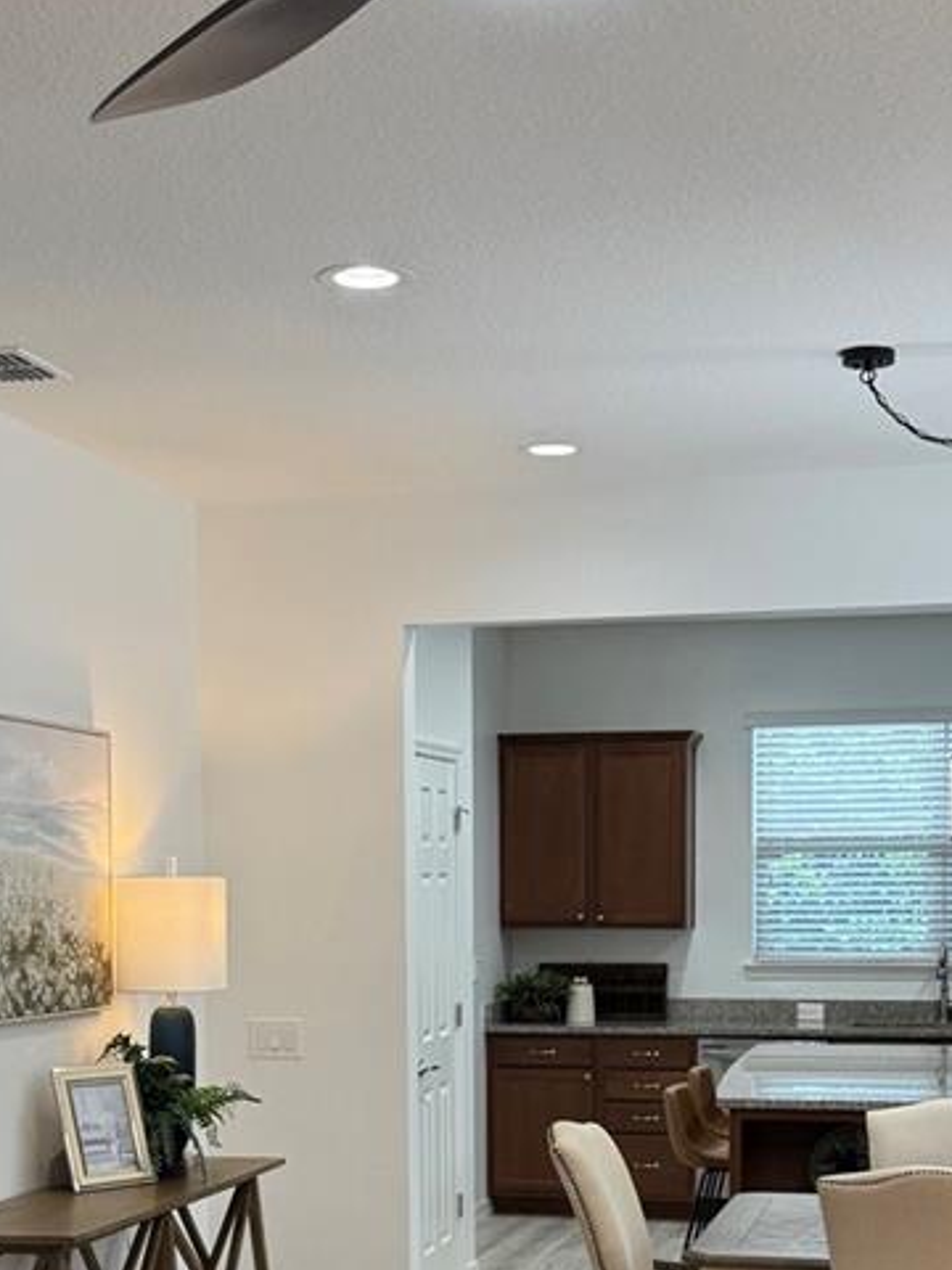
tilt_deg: -3.7
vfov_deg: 31.2
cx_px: 502
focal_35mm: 60
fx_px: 2200
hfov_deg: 24.4
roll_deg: +0.6
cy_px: 1048
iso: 160
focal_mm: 6.76
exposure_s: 1/120
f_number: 1.78
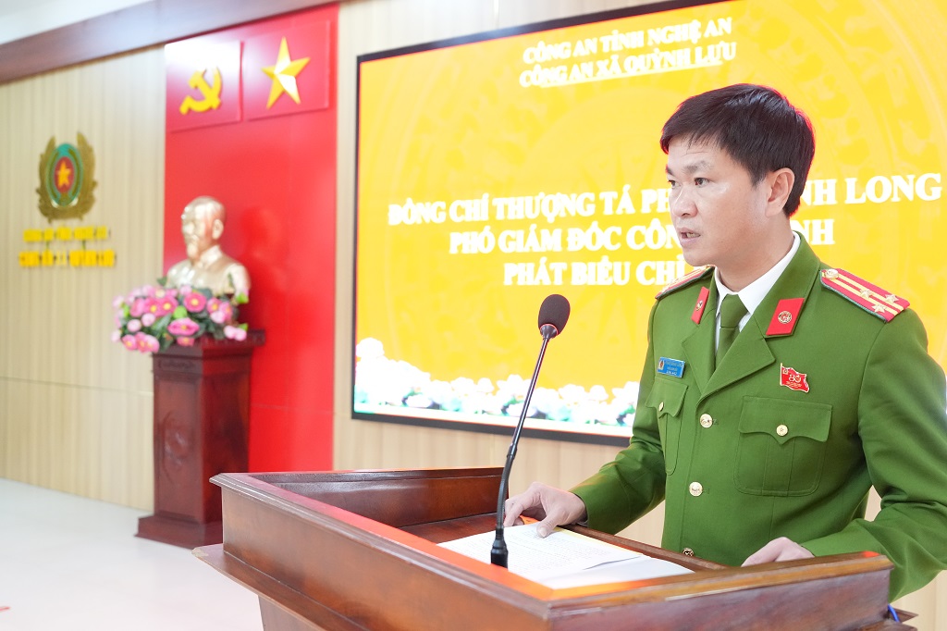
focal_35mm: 36
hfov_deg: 53.1
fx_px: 947
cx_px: 474
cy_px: 316
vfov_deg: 36.8
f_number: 2.8
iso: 3200
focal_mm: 24
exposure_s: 1/125
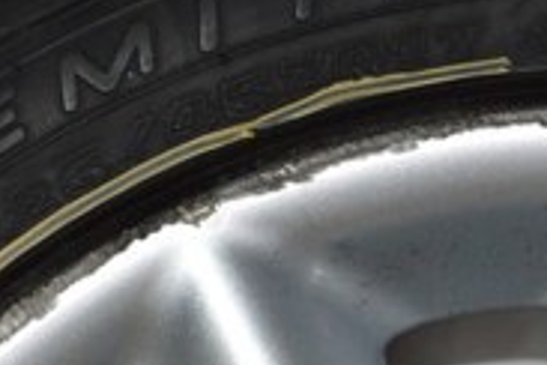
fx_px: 4372
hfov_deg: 7.2
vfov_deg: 4.8
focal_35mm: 288
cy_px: 88
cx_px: 329
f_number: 5.6
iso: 1100
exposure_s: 1/60
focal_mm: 55
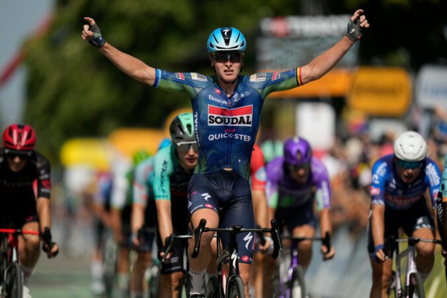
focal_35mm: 400
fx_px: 4967
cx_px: 224
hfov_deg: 5.2
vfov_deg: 3.4
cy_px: 149
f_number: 2.8
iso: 640
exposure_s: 1/16000
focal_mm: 400
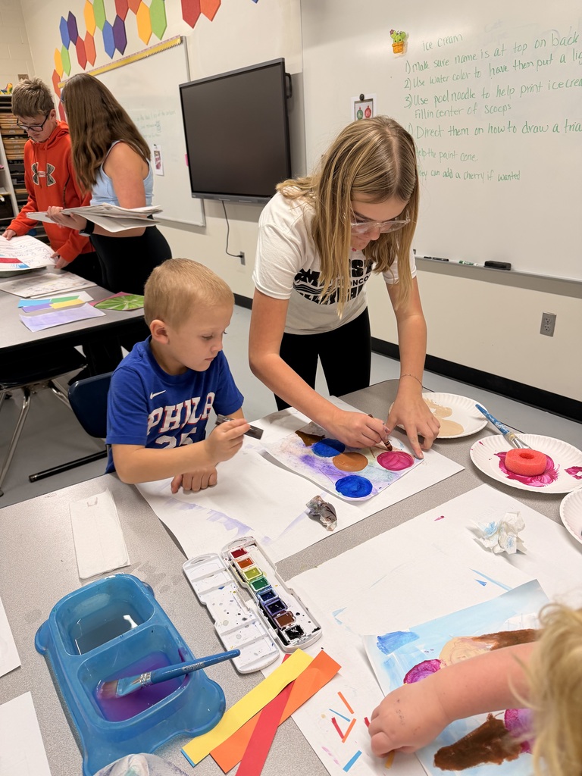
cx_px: 291
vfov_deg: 71.6
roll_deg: +5.6
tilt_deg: -23.8
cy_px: 388
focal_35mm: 24
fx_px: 538
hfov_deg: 56.8
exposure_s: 1/121
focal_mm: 6.76
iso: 125
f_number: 1.78
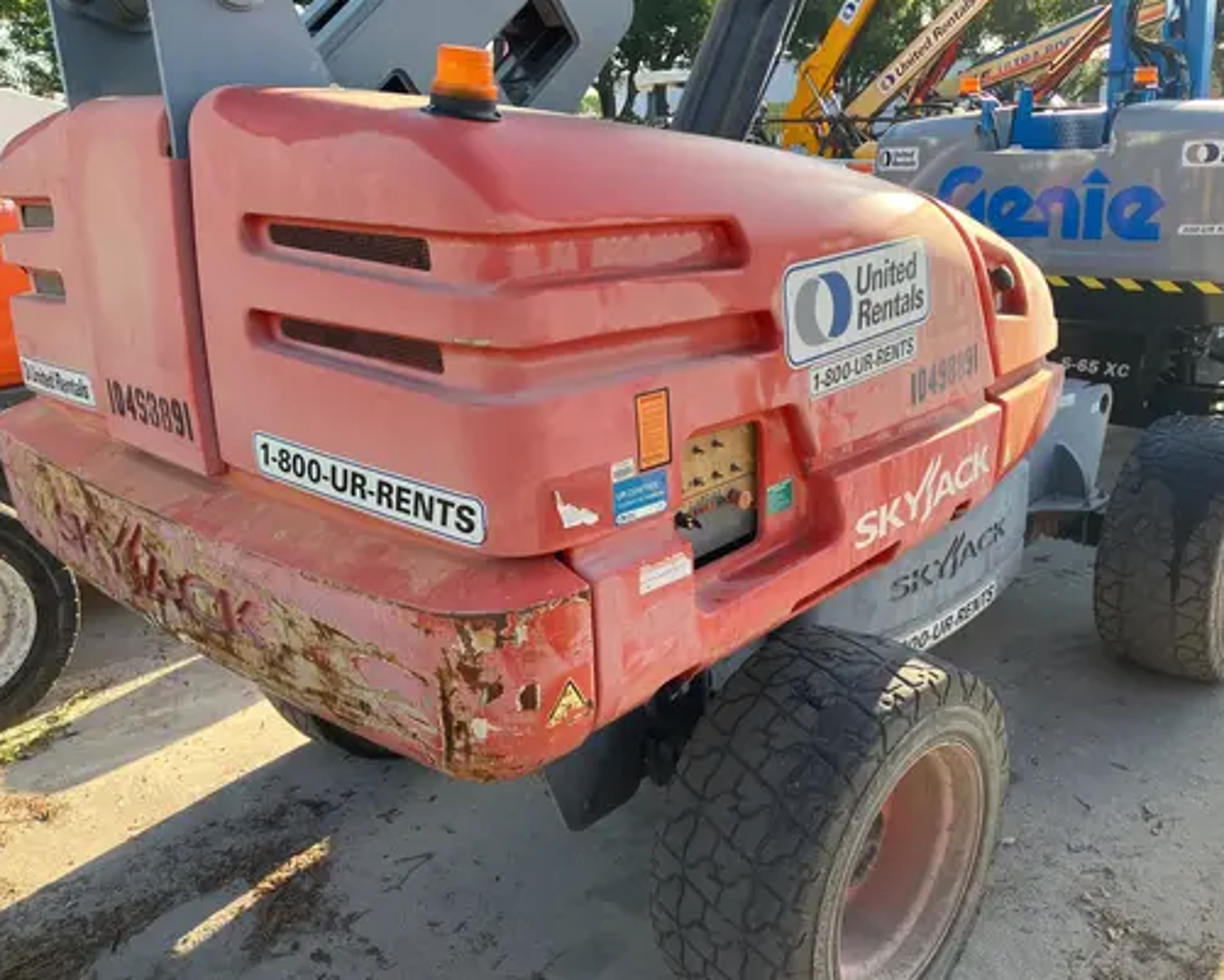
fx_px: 1087
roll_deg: +2.1
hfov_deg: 58.7
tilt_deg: -18.0
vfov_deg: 48.5
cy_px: 488
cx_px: 660
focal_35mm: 30
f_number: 1.8
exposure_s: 1/309
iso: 32
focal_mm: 3.99
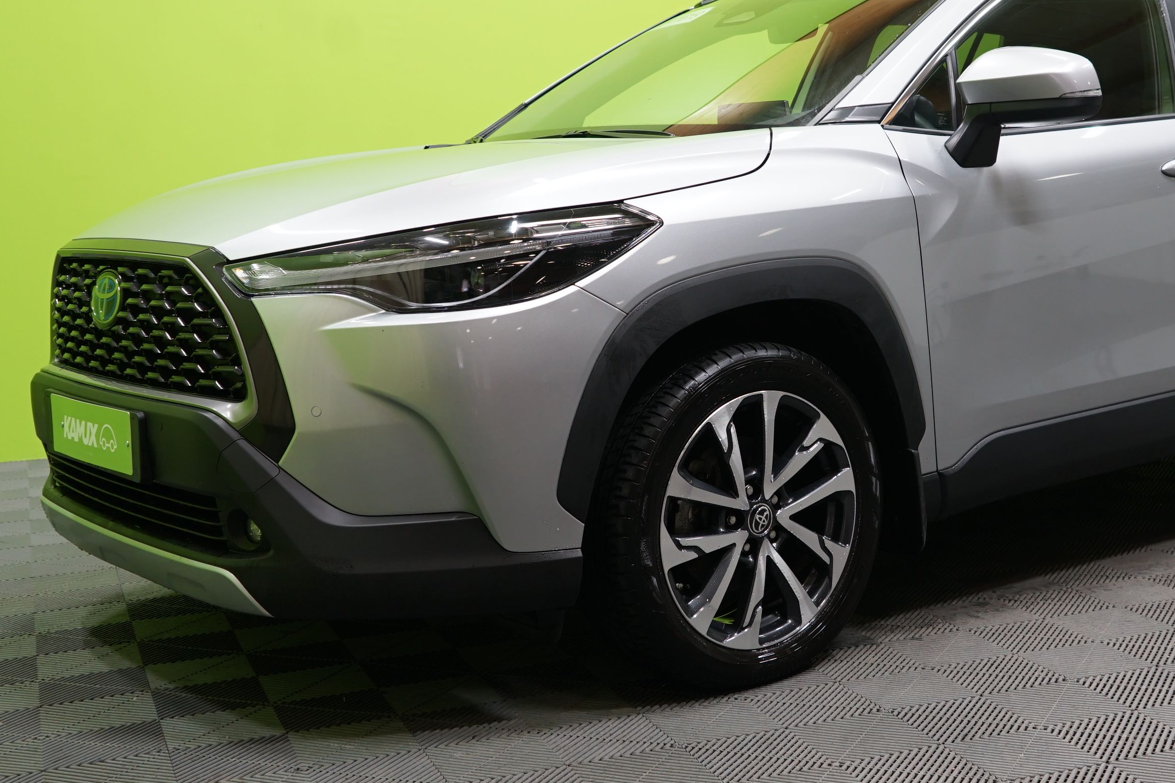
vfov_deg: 26.4
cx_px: 785
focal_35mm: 51
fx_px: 1665
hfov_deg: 38.4
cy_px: 289
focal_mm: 30
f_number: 4.5
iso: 400
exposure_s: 1/40
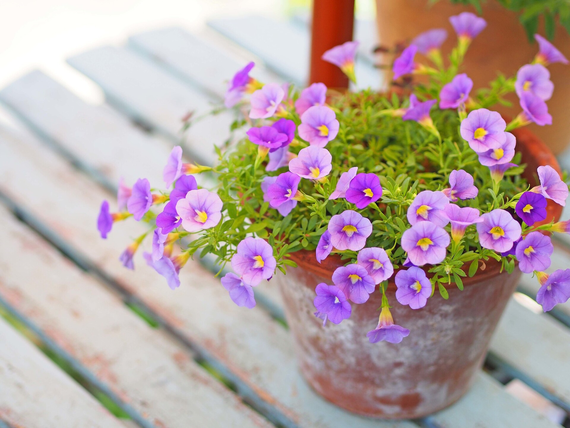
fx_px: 1482
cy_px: 214
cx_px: 285
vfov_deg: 16.4
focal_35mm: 90
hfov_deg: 21.8
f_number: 1.8
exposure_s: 1/800
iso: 200
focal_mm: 45
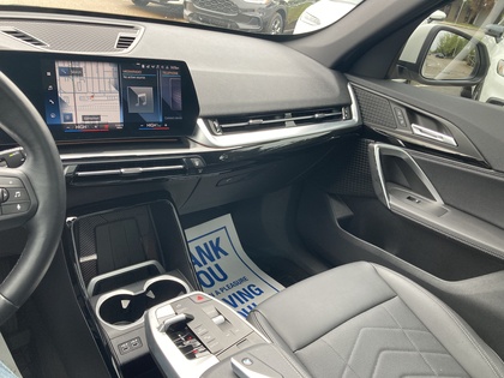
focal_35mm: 28
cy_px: 189
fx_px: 408
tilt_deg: -27.3
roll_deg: -12.1
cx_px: 252
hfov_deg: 63.4
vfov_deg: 49.7
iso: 80
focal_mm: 3.99
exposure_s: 1/98
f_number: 1.8
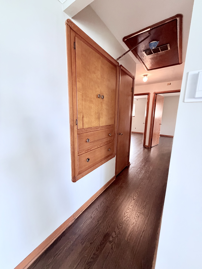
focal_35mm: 14
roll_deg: -1.1
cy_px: 134
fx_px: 109
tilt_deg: -9.5
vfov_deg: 102.1
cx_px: 101
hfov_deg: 85.7
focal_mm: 2.22
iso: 400
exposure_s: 1/60
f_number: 2.2
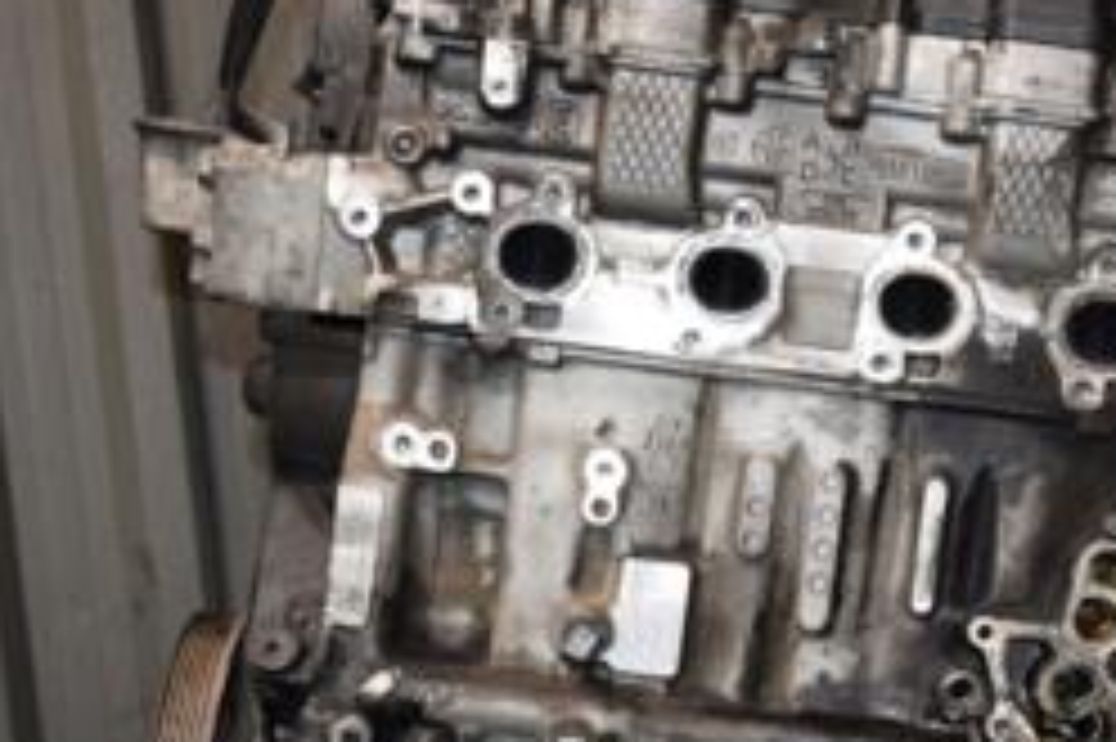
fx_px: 2478
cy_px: 558
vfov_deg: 16.9
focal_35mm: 80
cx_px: 734
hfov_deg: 25.3
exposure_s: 1/60
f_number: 5
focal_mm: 22
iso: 800
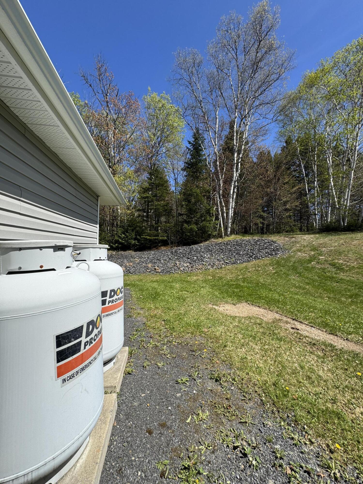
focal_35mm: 14
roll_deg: -0.4
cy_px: 242
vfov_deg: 102.1
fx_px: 196
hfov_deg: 85.7
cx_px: 182
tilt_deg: +1.7
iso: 50
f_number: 2.2
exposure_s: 1/1048
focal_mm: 2.22
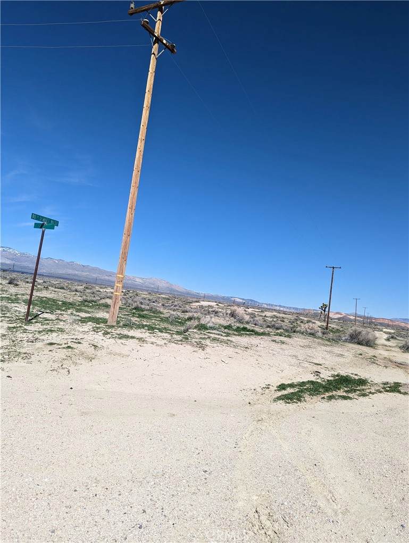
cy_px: 272
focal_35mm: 24
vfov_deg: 71.5
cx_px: 204
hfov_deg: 56.9
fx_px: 377
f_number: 1.85
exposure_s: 1/2513
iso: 54
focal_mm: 6.81
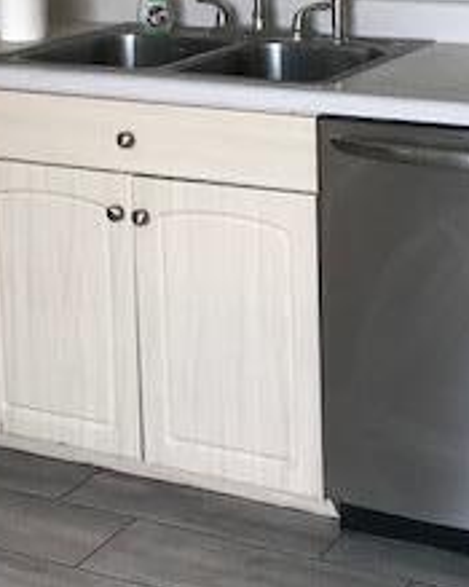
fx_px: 1389
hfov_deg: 18.9
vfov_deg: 23.1
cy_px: 38
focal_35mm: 80
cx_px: 394
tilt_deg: -7.9
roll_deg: +1.3
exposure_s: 1/40
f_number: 1.8
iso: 25
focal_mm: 3.99
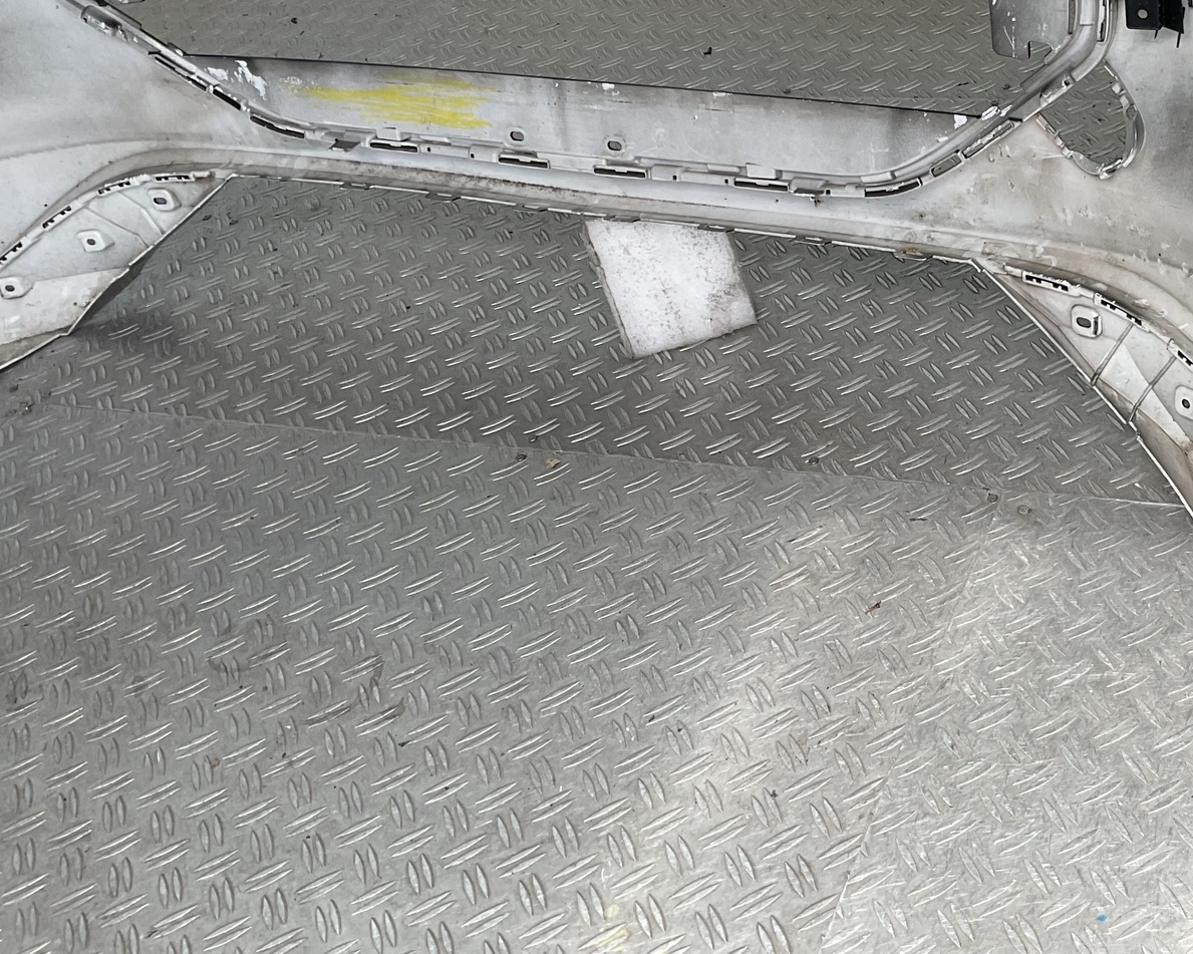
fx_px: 1695
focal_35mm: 48
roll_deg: +10.3
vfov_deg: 31.2
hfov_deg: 37.0
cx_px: 1004
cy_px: 312
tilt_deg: -35.3
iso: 16
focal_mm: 3
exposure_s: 1/316
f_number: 1.8
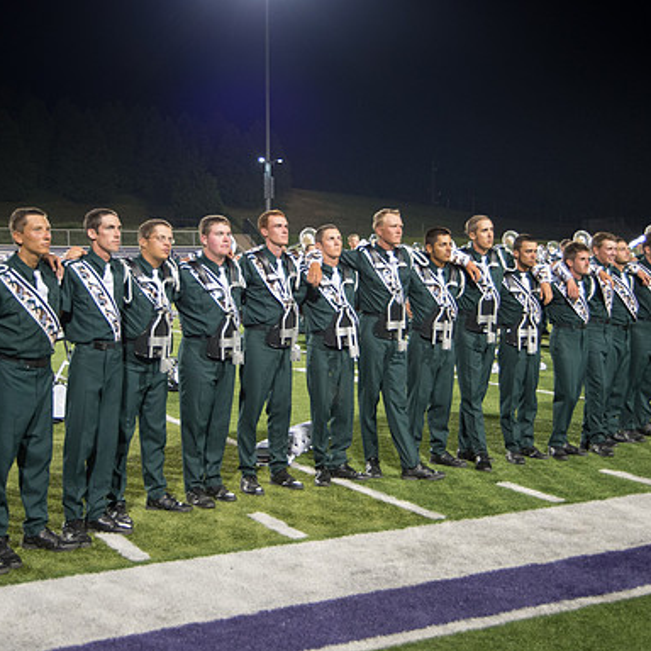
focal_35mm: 49
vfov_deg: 34.7
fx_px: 1043
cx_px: 332
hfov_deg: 34.7
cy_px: 310
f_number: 4
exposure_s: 1/160
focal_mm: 35
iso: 3600
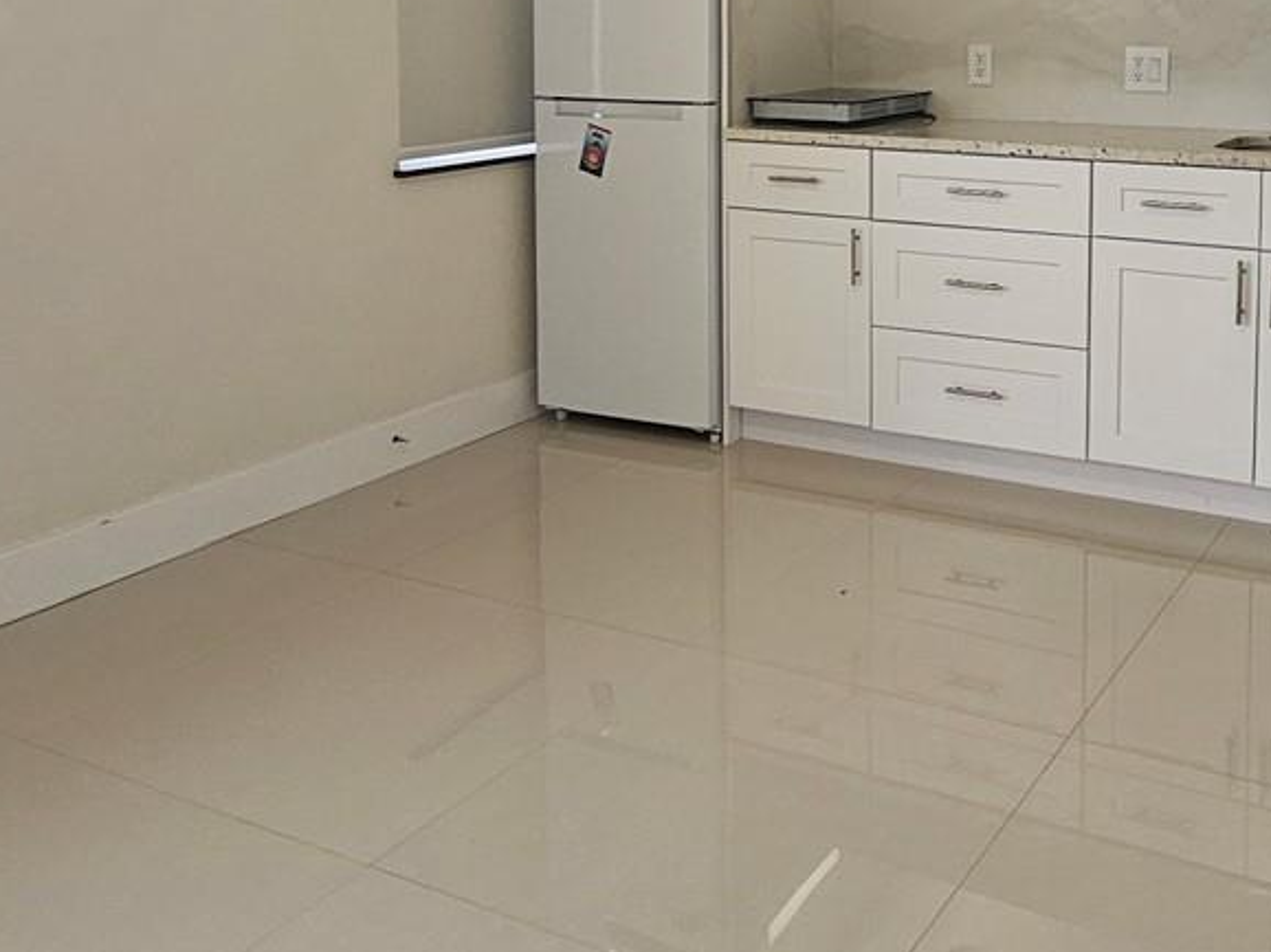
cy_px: 88
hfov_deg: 49.6
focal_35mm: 36
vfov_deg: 37.0
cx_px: 932
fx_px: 1321
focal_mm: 2.2
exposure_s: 1/77
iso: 80
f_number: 2.2
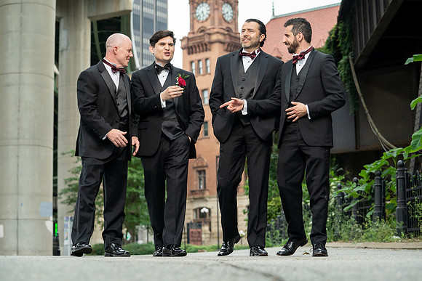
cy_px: 140
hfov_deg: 27.9
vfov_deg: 18.8
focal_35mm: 73
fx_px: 851
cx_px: 215
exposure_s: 1/250
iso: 400
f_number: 4
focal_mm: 70
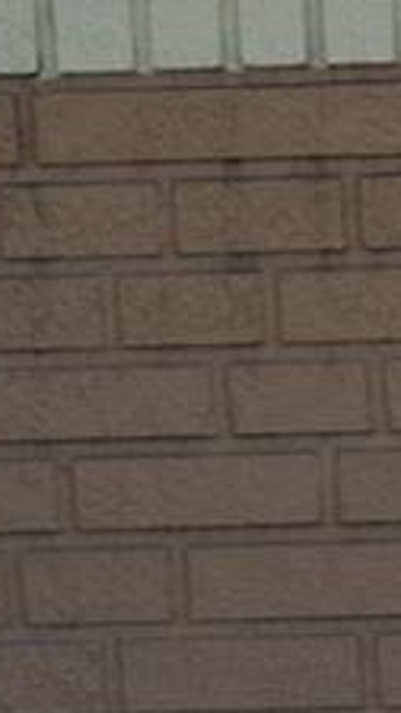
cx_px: 2403
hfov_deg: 3.7
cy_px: -65
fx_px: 5288
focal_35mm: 280
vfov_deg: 7.7
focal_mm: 25
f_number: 8
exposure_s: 1/250
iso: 100
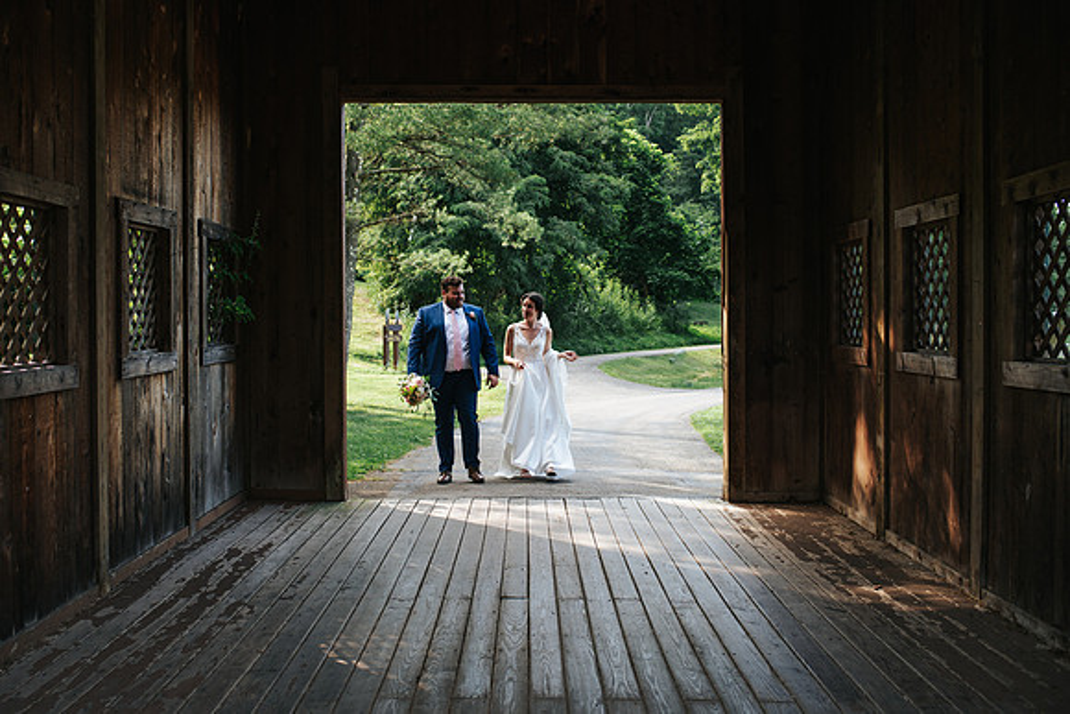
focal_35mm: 39
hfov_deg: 49.5
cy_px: 357
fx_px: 1160
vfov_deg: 34.2
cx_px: 486
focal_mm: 35
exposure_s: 1/250
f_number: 3.2
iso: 140
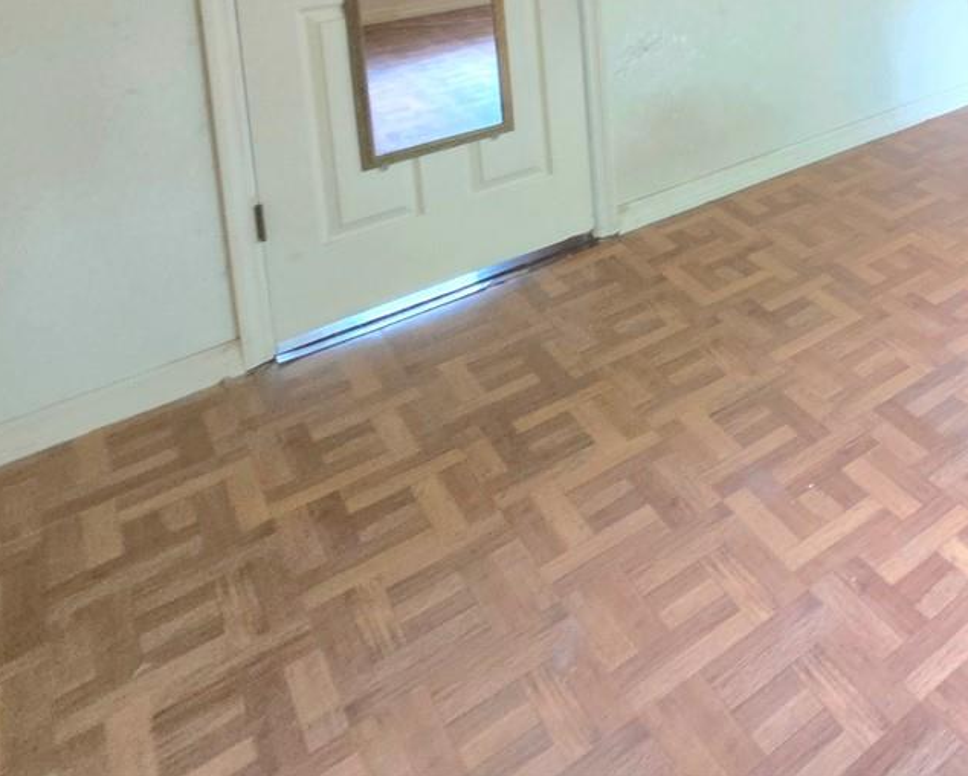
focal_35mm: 32
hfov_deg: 43.2
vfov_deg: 36.3
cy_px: -137
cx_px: 1066
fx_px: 917
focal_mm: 2.2
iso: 1000
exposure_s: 1/24
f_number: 1.9
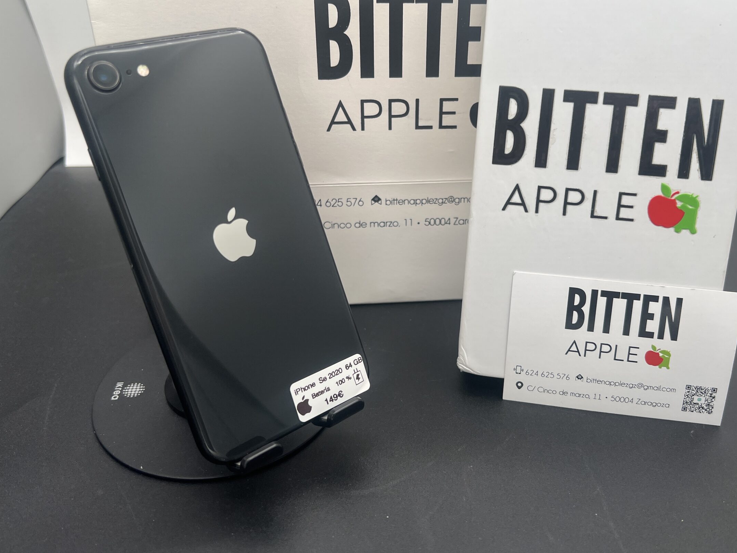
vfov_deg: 45.4
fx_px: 660
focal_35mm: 31
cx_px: 416
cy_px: 253
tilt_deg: -32.5
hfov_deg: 58.2
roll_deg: -0.4
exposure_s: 1/401
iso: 50
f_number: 1.5
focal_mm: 5.7
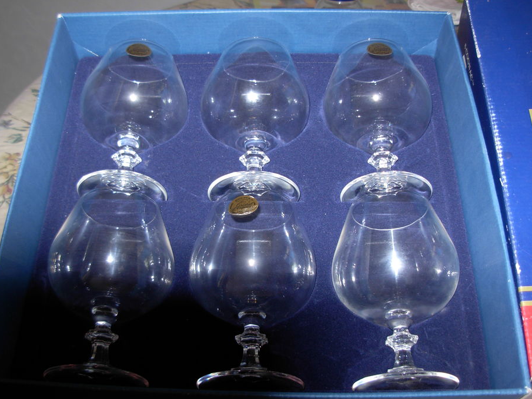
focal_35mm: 42
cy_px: 213
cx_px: 240
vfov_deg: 34.3
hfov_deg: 44.7
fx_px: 646
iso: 79
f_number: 2.9
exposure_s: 1/32
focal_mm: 6.3
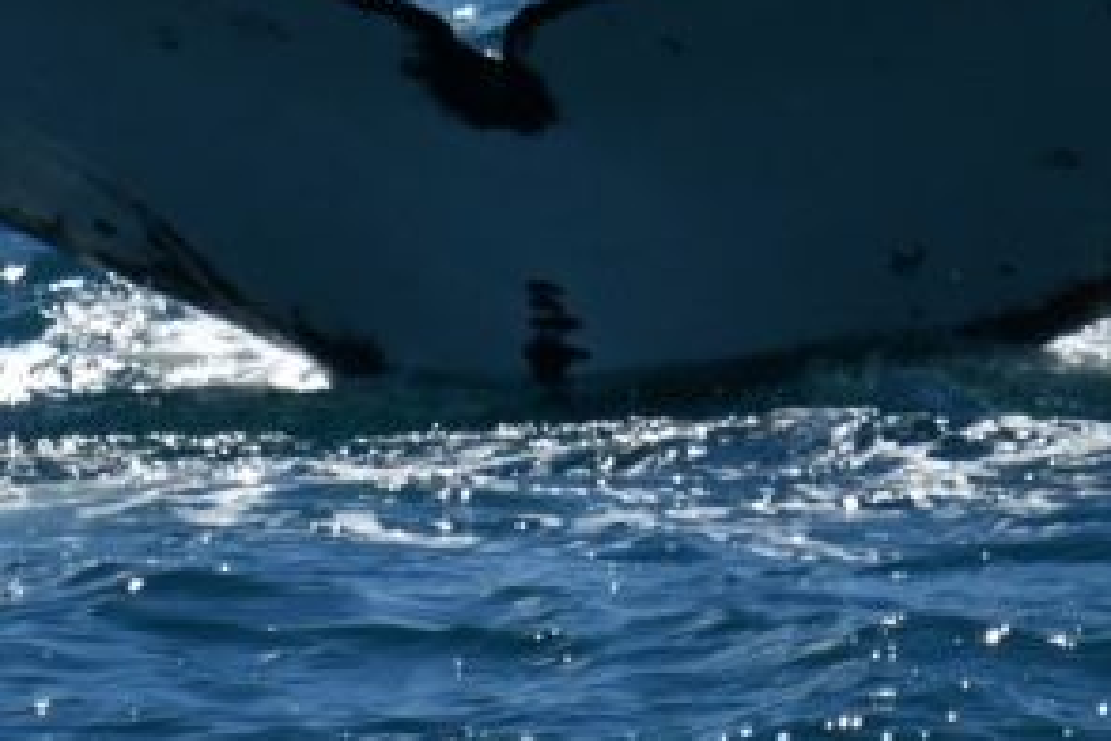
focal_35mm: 1631
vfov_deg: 0.8
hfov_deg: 1.3
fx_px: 50331
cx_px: 299
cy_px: 6
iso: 720
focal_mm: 600
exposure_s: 1/8000
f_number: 6.3
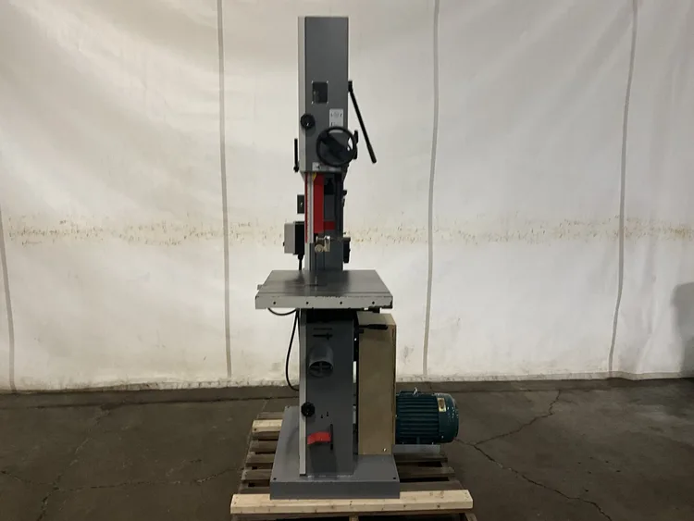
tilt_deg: -5.6
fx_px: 582
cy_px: 260
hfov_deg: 61.6
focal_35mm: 29
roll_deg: -1.2
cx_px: 347
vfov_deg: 48.3
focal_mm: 3
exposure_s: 1/60
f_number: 1.8
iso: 80
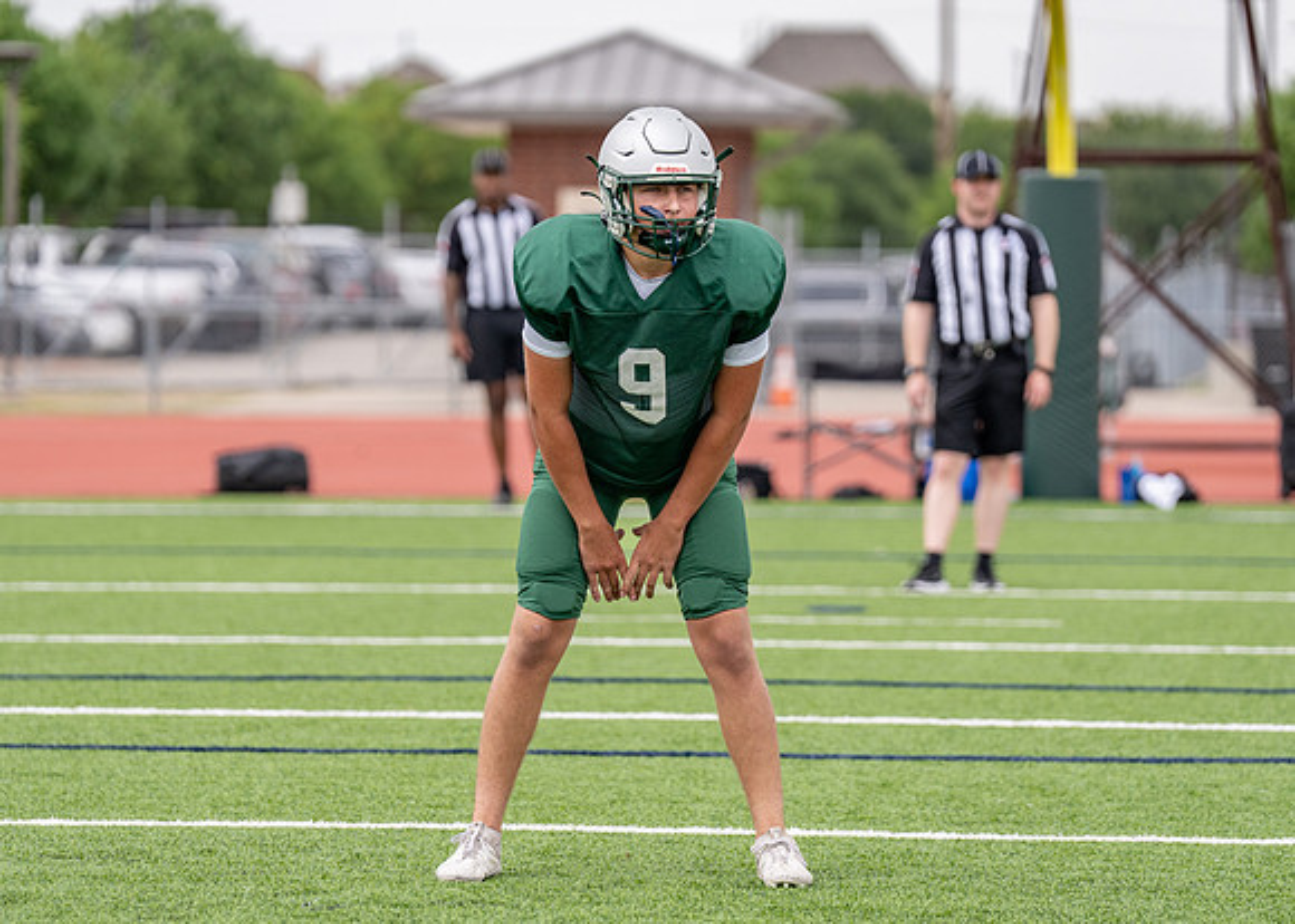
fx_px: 7722
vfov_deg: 6.9
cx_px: 604
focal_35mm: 210
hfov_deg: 9.6
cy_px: 494
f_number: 2.8
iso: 250
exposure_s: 1/2500
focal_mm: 153
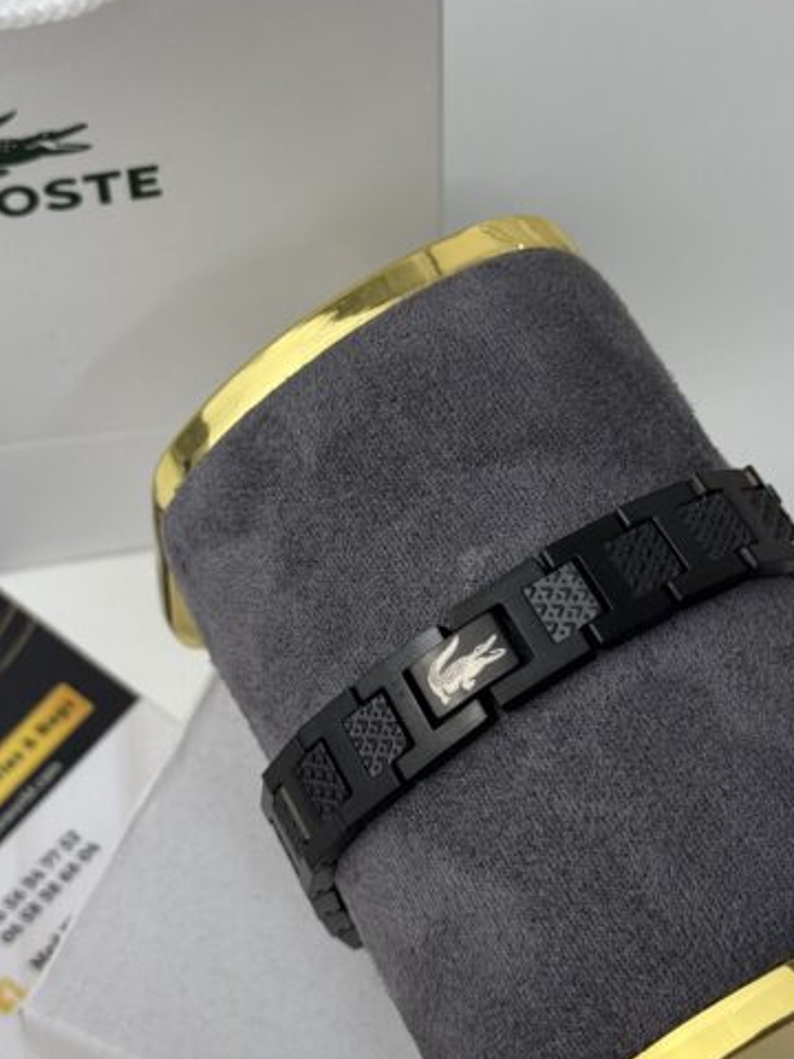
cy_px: 503
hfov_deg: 18.4
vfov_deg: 24.4
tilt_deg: -58.4
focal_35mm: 80
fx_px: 2447
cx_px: 397
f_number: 1.78
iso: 64
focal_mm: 6.76
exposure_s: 1/255
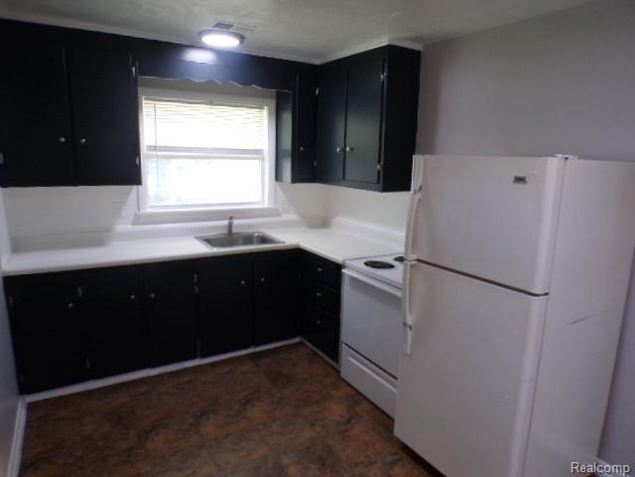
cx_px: 318
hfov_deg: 71.6
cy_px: 238
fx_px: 440
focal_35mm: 24
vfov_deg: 56.8
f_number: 3
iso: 194
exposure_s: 1/34
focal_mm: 4.3
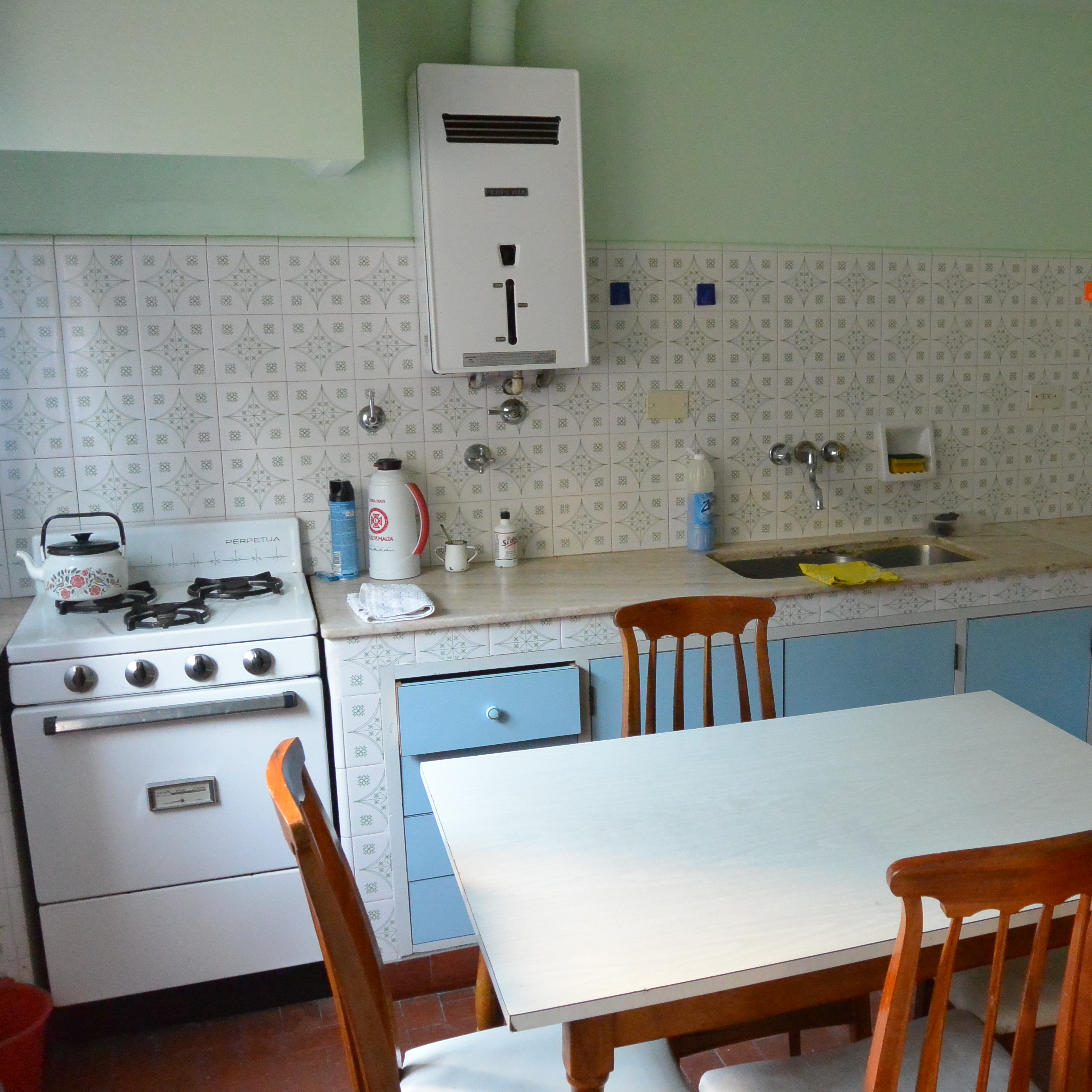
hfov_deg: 45.9
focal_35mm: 35
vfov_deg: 47.2
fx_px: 1249
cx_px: 787
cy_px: 548
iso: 1400
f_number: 3.5
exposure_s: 1/30
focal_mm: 10
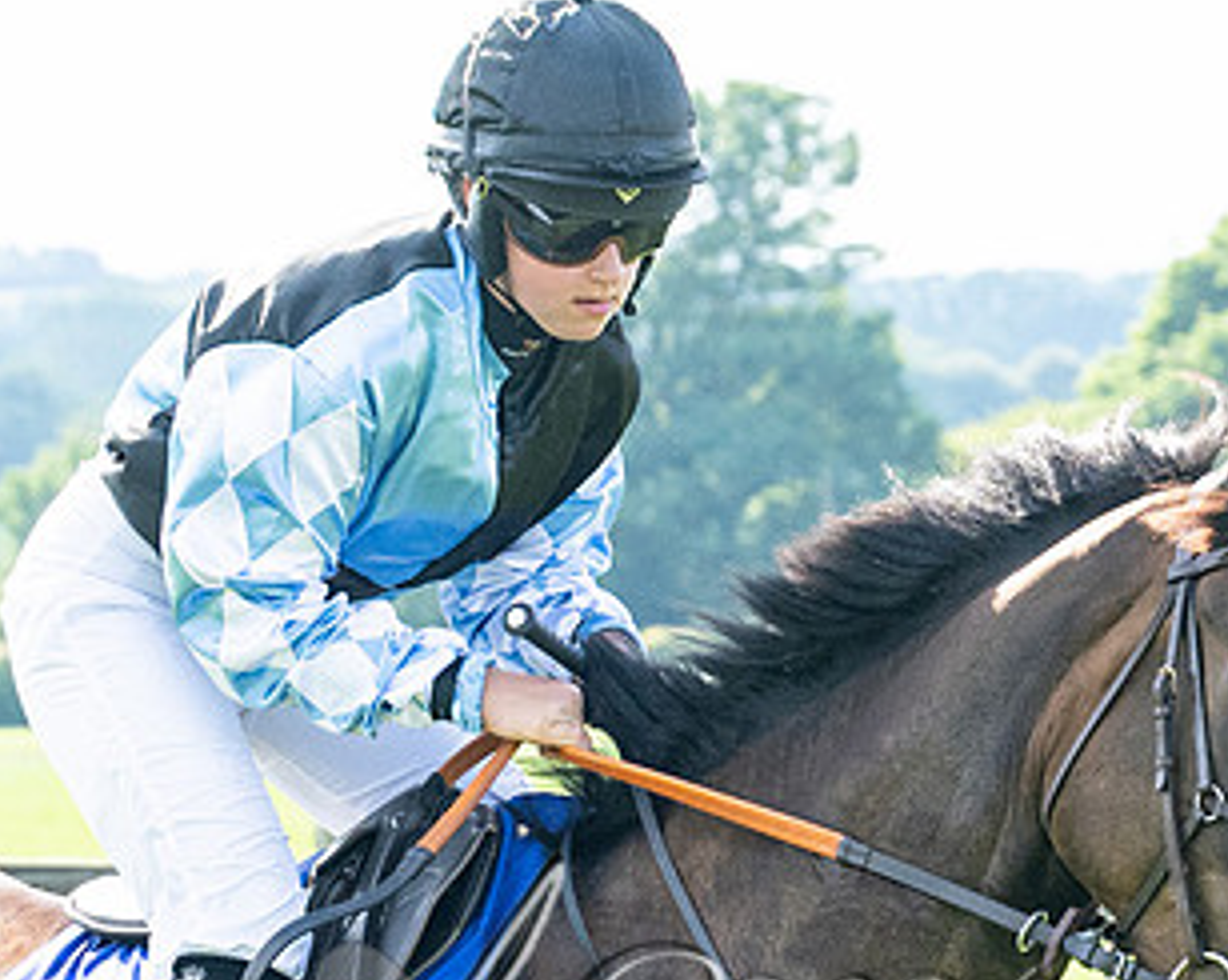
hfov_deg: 5.3
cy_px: 768
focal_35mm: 367
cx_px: 876
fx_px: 13326
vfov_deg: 4.2
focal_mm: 70
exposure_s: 1/1250
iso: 400
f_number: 5
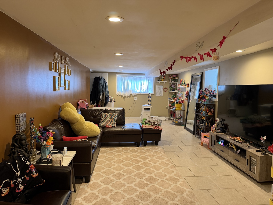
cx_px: 136
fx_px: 189
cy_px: 102
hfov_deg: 71.6
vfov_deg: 56.8
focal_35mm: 24
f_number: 1.78
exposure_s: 1/60
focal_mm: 6.76
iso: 250
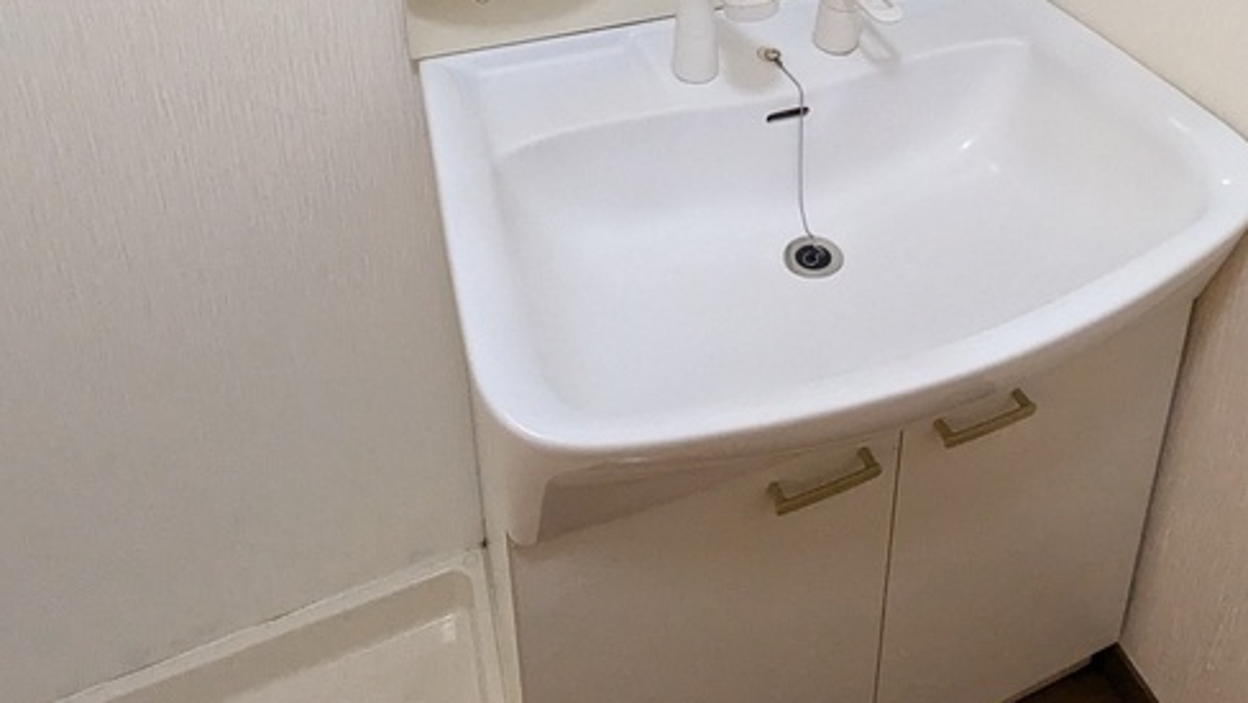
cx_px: 790
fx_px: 993
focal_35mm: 30
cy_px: -118
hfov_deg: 63.3
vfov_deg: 32.8
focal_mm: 1.83
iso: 921
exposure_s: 1/60
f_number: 2.2
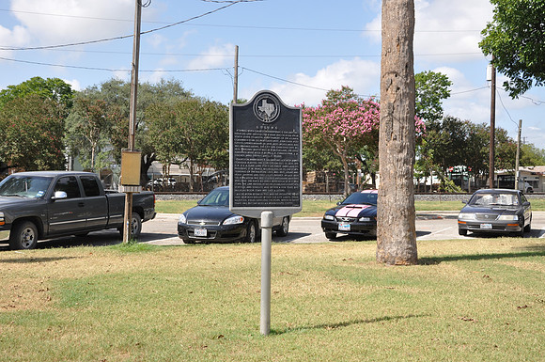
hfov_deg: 46.5
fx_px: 635
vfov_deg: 31.8
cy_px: 181
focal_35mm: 42
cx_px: 272
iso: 200
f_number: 7.1
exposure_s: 1/250
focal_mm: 28
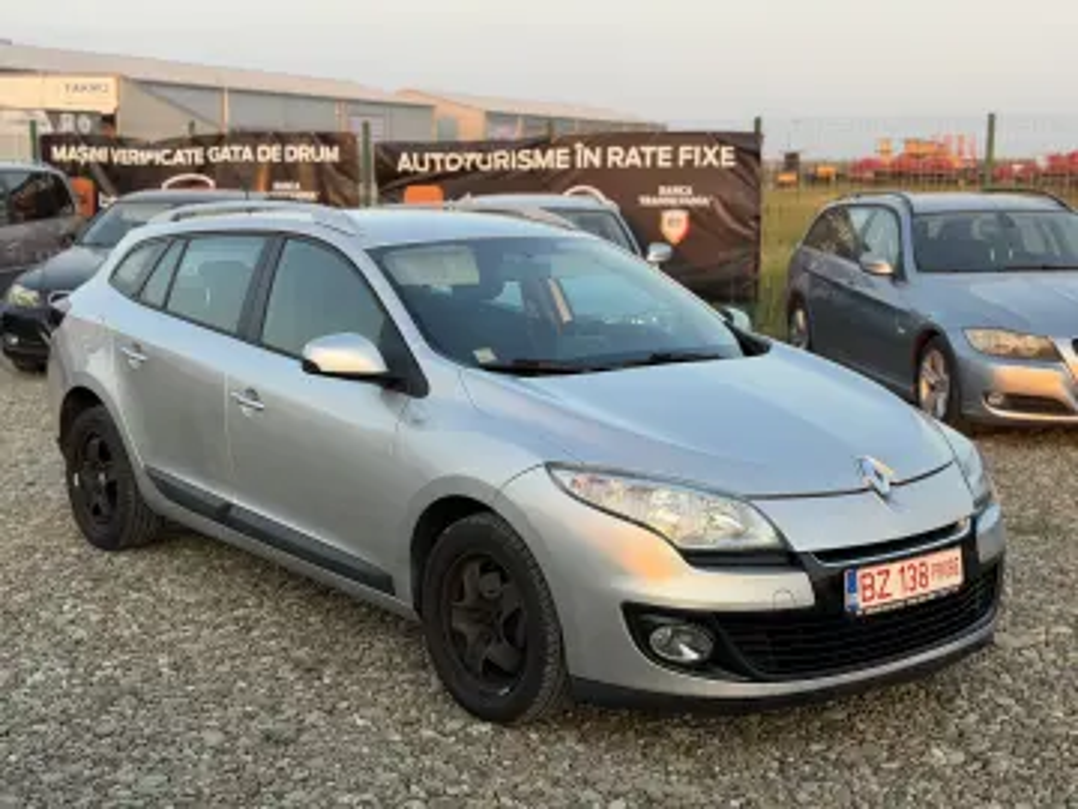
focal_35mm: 48
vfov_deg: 30.3
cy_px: 404
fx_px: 1495
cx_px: 539
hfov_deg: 39.7
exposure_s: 1/386
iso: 64
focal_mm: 6.76
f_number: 1.78
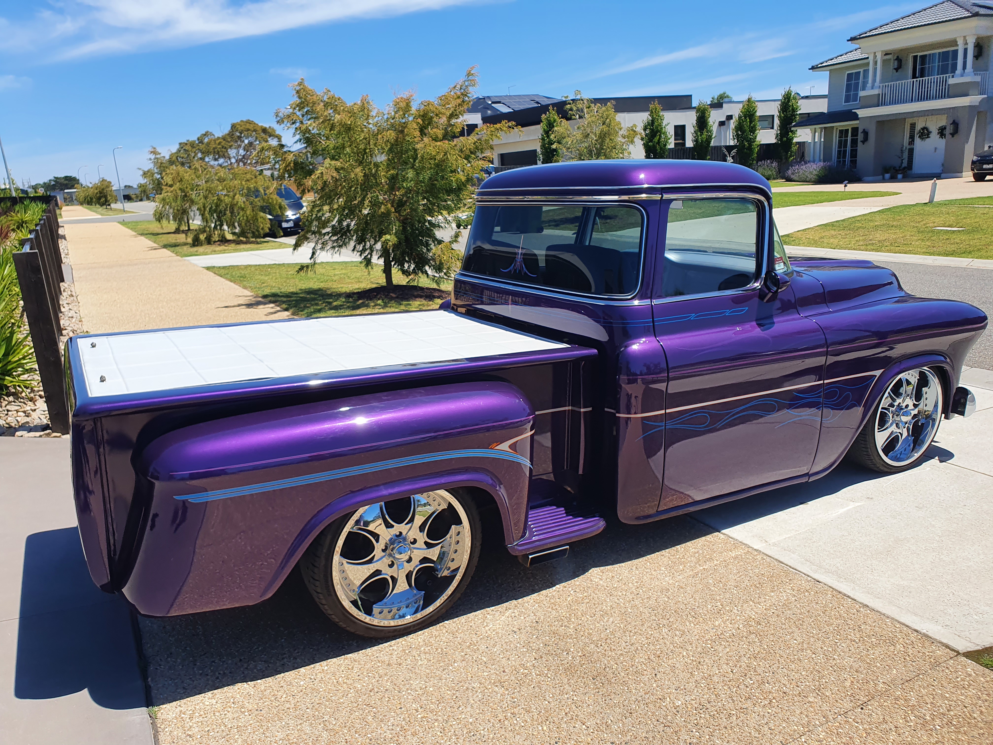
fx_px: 746
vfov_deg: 53.1
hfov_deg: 67.3
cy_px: 372
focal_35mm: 26
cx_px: 496
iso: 50
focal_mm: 4.32
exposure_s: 1/1612
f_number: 2.4
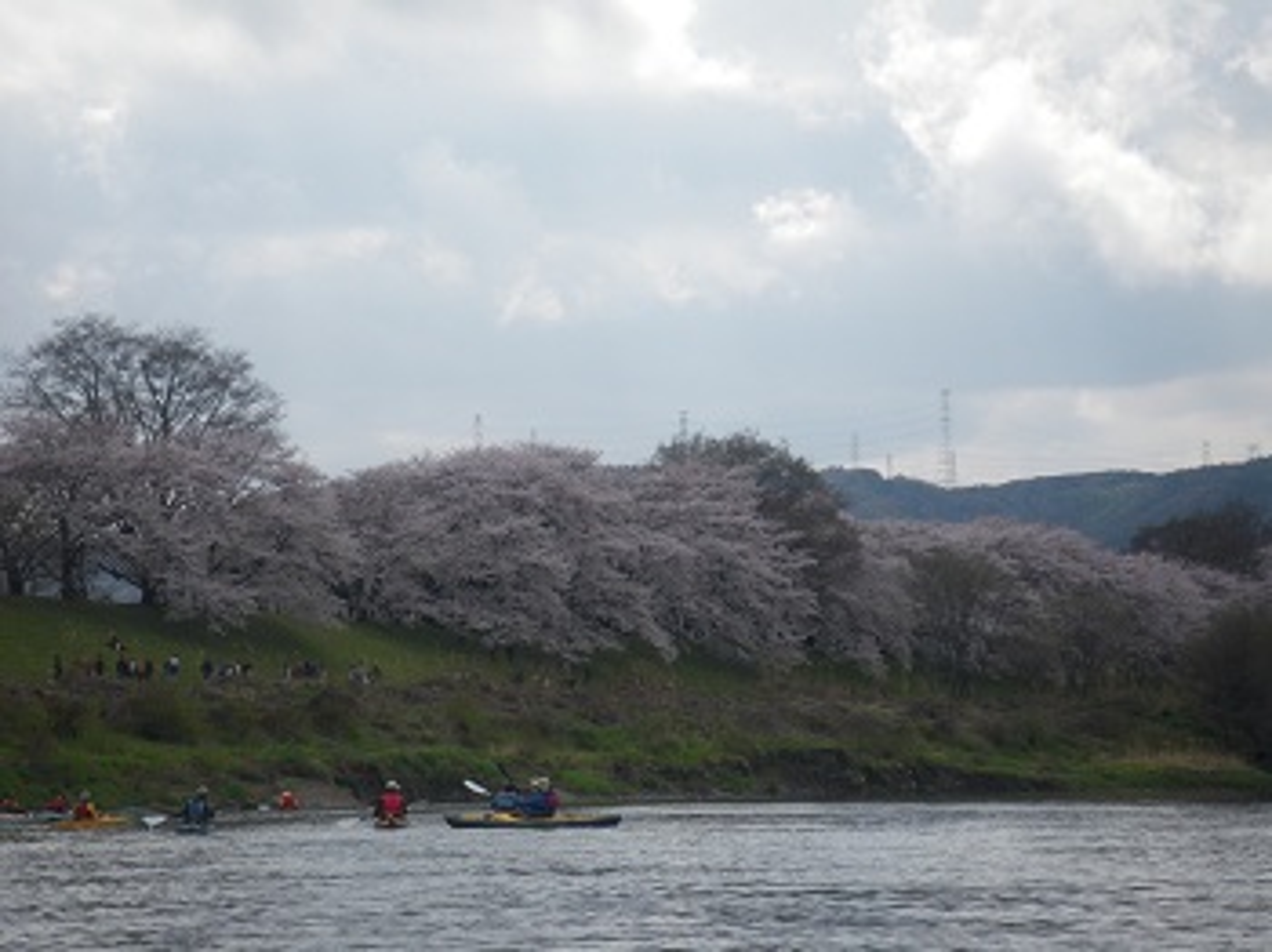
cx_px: 636
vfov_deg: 10.6
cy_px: 476
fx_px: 5141
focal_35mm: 140
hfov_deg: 14.1
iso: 64
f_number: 5.5
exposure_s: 1/250
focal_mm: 25
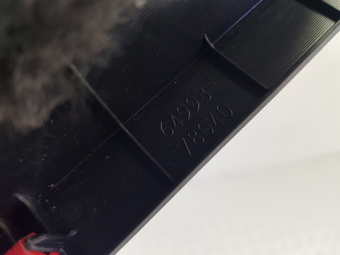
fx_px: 255
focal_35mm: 26
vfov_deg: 53.1
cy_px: 128
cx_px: 170
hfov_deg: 67.3
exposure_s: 1/100
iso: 80
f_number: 1.7
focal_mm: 4.2
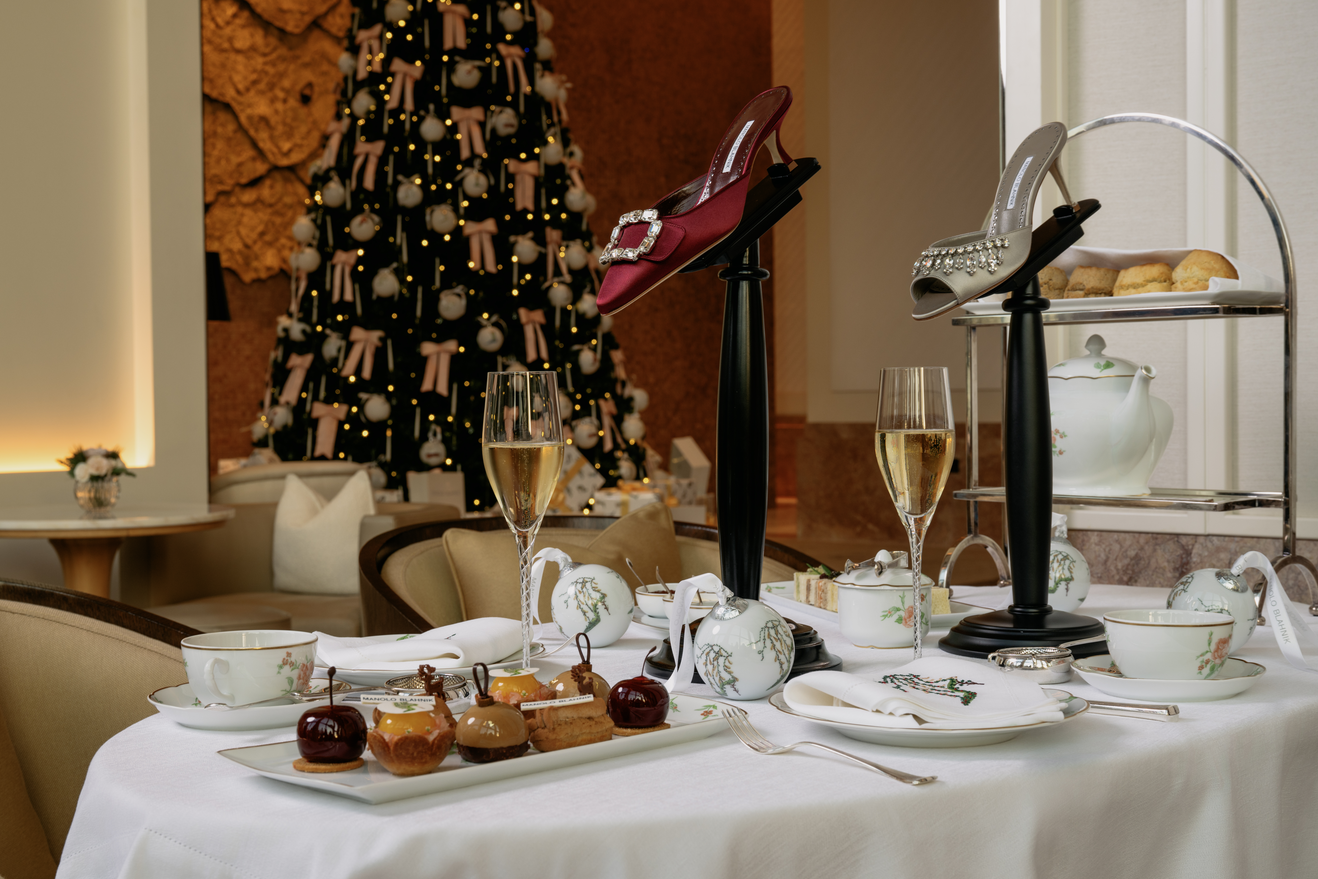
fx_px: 1794
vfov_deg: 27.5
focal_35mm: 49
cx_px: 659
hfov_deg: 40.3
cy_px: 440
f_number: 10
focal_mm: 49
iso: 100
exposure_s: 1/13
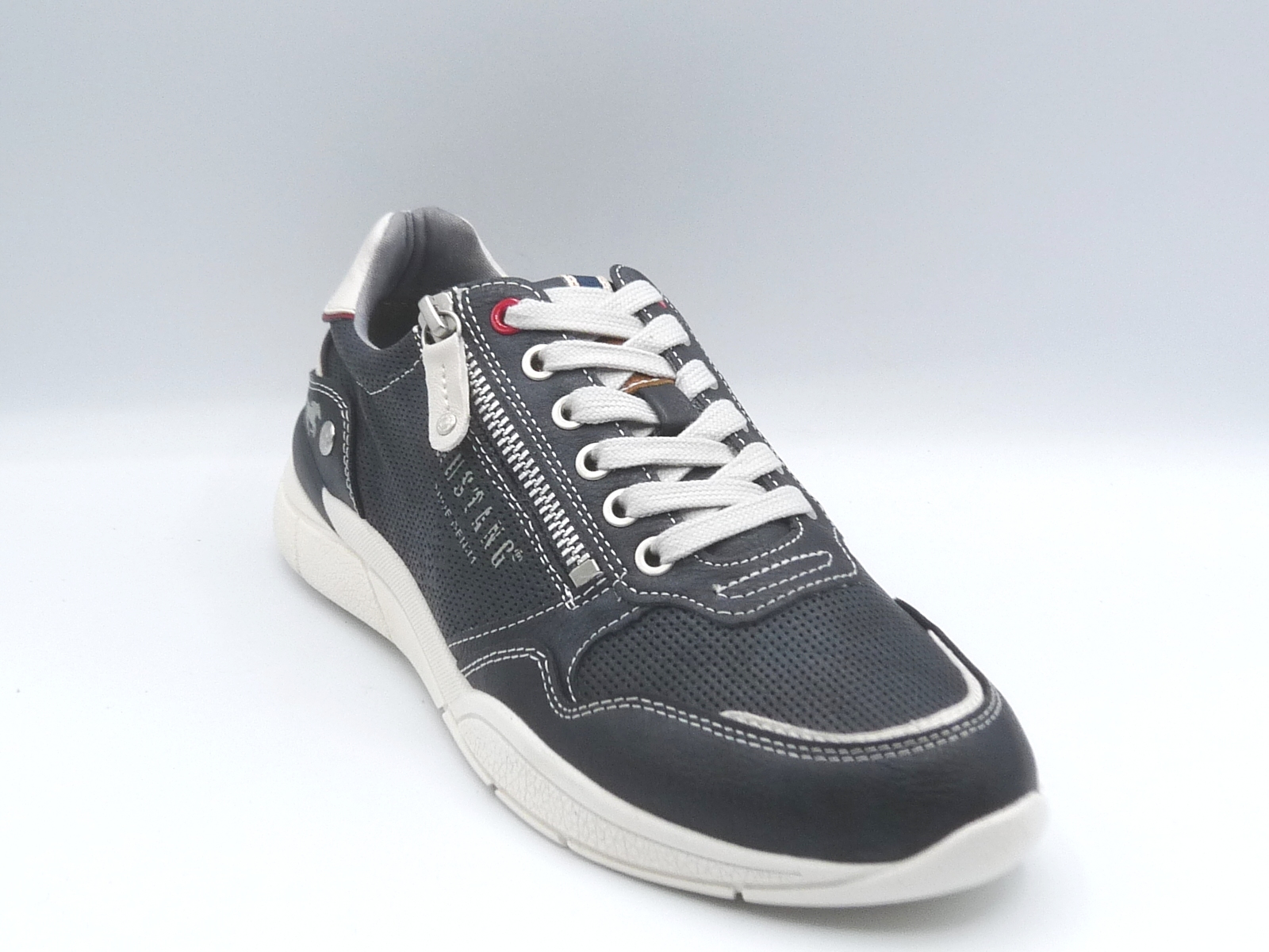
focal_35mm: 50
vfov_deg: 29.1
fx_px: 1833
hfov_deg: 38.2
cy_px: 476
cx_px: 634
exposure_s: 1/200
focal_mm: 4.9
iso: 100
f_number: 5
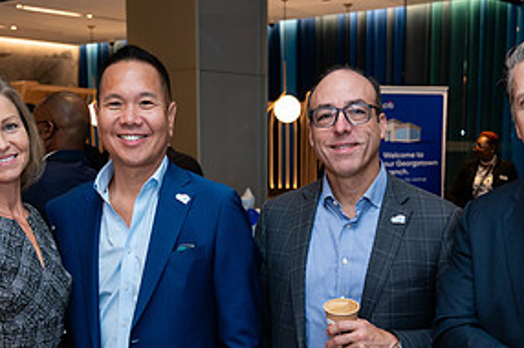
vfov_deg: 22.5
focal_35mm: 59
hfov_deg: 34.0
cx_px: 278
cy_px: 291
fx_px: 858
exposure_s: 1/160
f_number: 4
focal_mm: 29
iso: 640
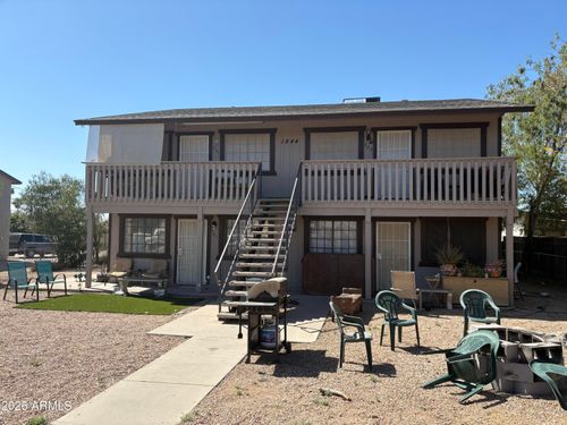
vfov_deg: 53.1
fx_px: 426
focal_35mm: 26
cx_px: 284
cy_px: 212
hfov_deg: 67.3
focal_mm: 5.96
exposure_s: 1/2639
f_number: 1.6
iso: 50
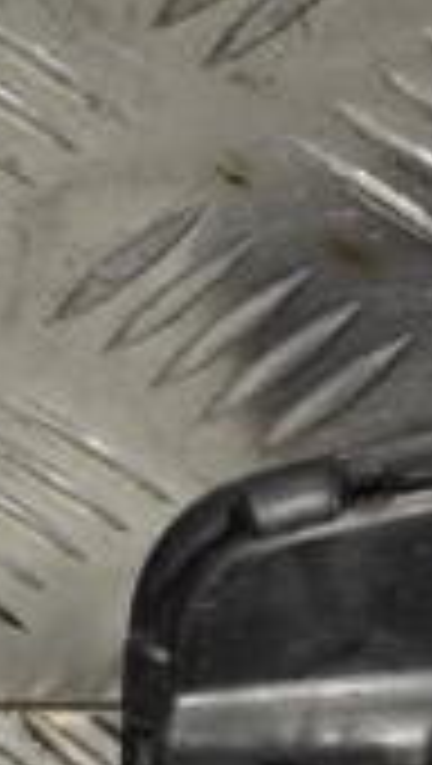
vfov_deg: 7.1
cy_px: 675
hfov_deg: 3.9
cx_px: 1206
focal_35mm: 305
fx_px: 6190
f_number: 5.6
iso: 400
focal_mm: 55
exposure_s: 1/60
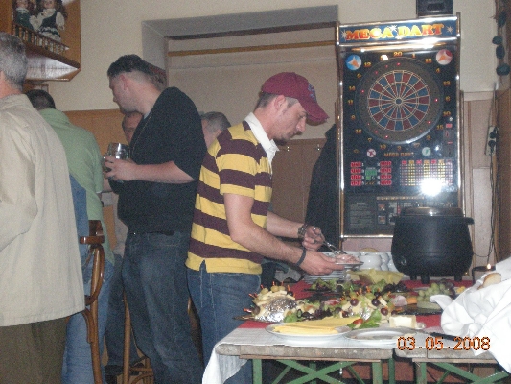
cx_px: 256
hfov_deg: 34.3
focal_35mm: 56
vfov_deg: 26.1
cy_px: 192
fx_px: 827
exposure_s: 1/60
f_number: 3.9
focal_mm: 9.3
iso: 640
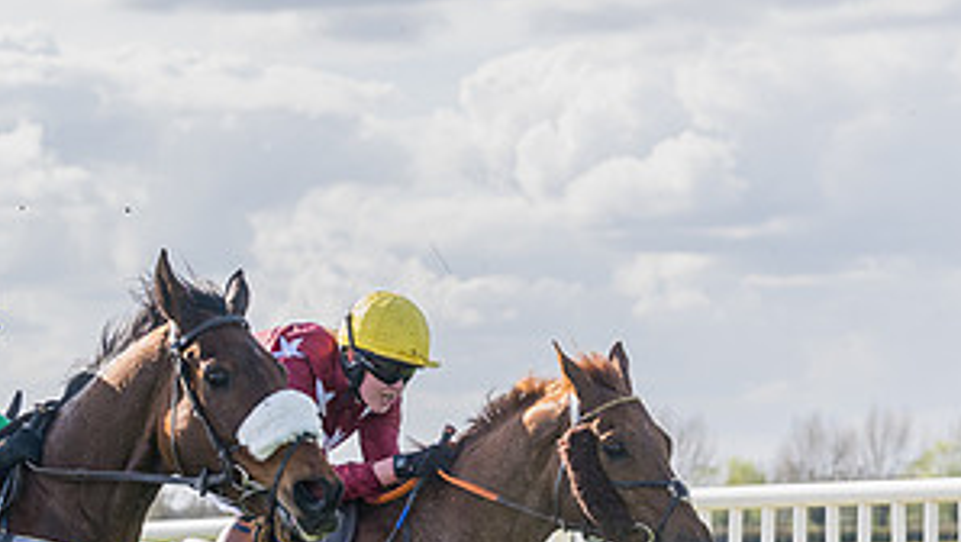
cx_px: 272
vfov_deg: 5.8
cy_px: 551
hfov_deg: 10.2
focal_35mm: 210
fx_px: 5354
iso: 400
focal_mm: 70
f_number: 4
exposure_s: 1/2000
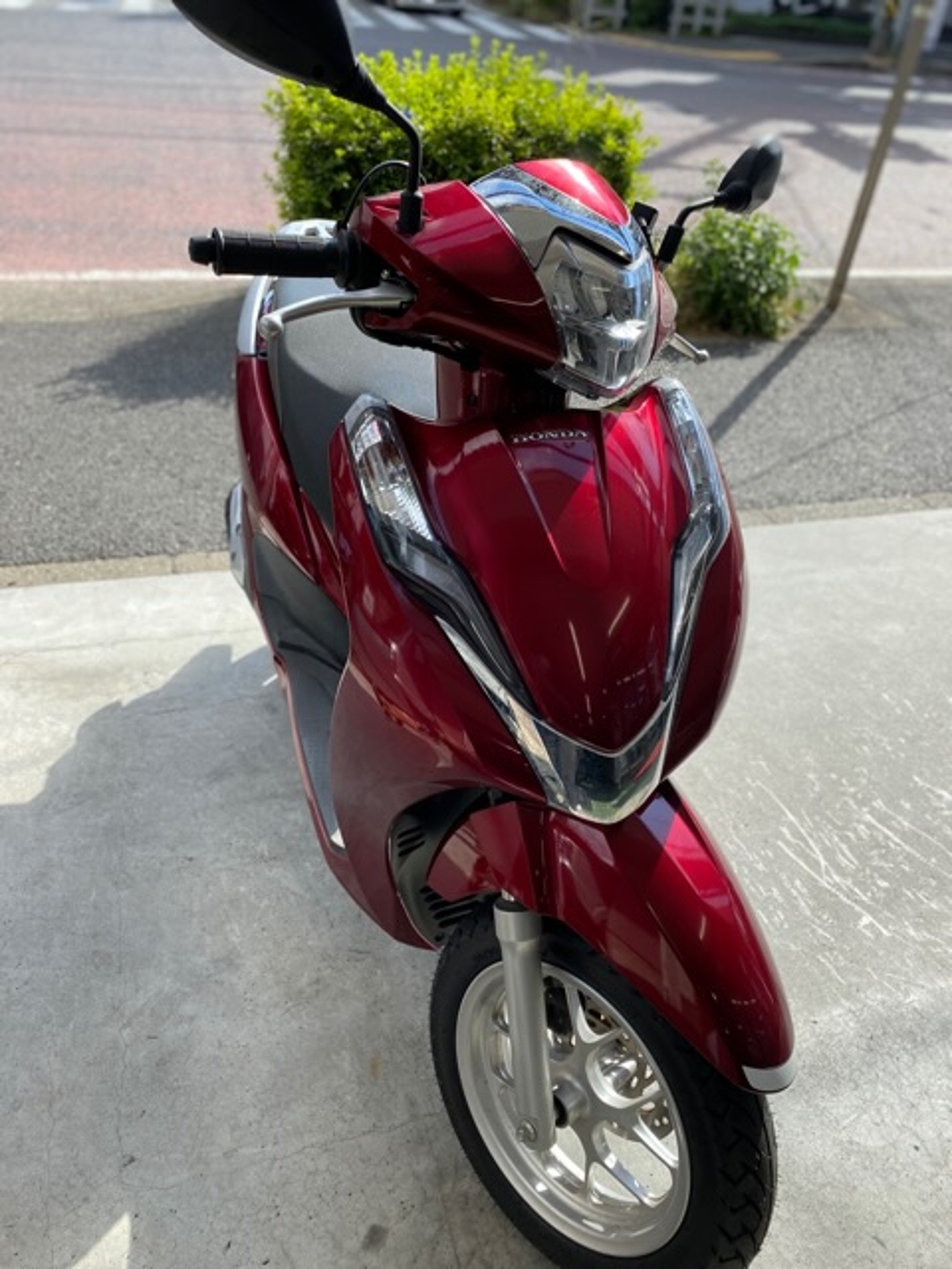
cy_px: 634
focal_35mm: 26
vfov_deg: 67.3
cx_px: 476
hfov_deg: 53.1
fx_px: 953
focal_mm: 4.25
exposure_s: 1/1063
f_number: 1.8
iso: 32
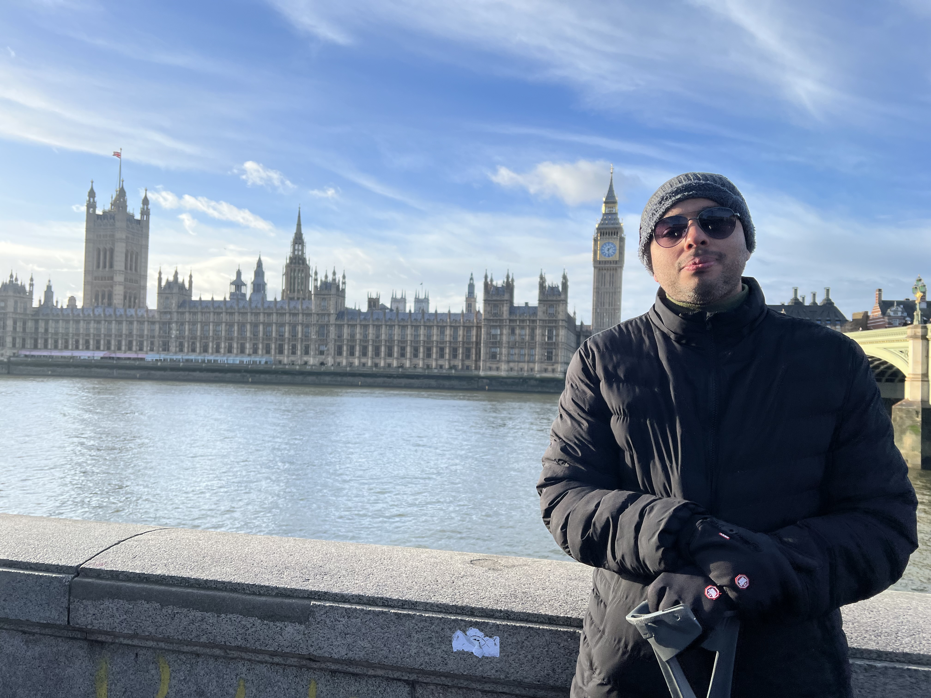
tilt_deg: -0.5
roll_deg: -2.5
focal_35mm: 26
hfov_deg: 67.3
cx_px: 466
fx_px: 699
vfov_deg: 53.1
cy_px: 349
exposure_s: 1/2513
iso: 50
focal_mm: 5.7
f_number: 1.5
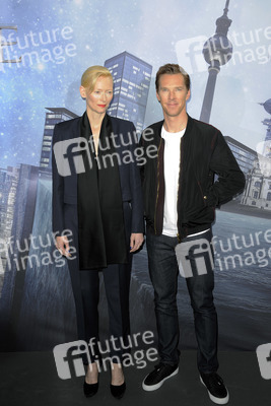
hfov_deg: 26.0
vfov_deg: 38.2
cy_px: 203
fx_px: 587
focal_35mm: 52
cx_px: 136
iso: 500
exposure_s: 1/200
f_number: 6.3
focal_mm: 52
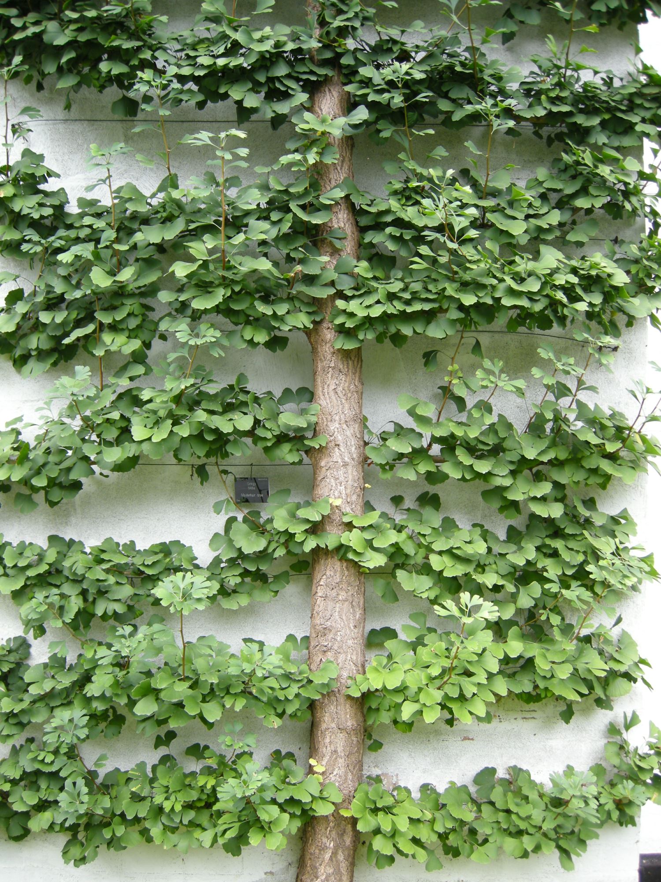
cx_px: 330
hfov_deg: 40.7
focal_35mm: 35
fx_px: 891
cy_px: 441
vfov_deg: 52.6
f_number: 2.7
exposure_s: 1/55
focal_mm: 7.5
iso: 64
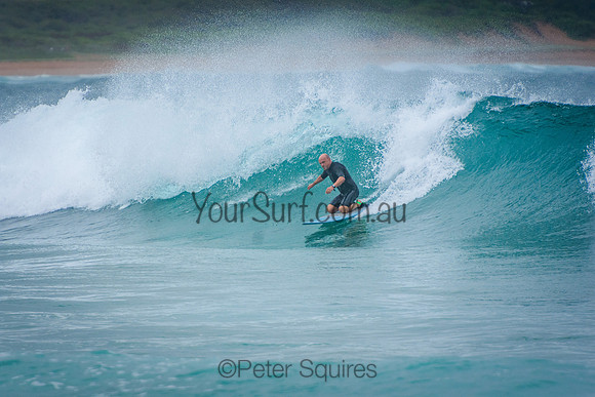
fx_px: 9919
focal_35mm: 600
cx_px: 298
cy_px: 198
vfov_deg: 2.3
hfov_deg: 3.4
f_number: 5.6
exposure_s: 1/2000
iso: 640
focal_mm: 400
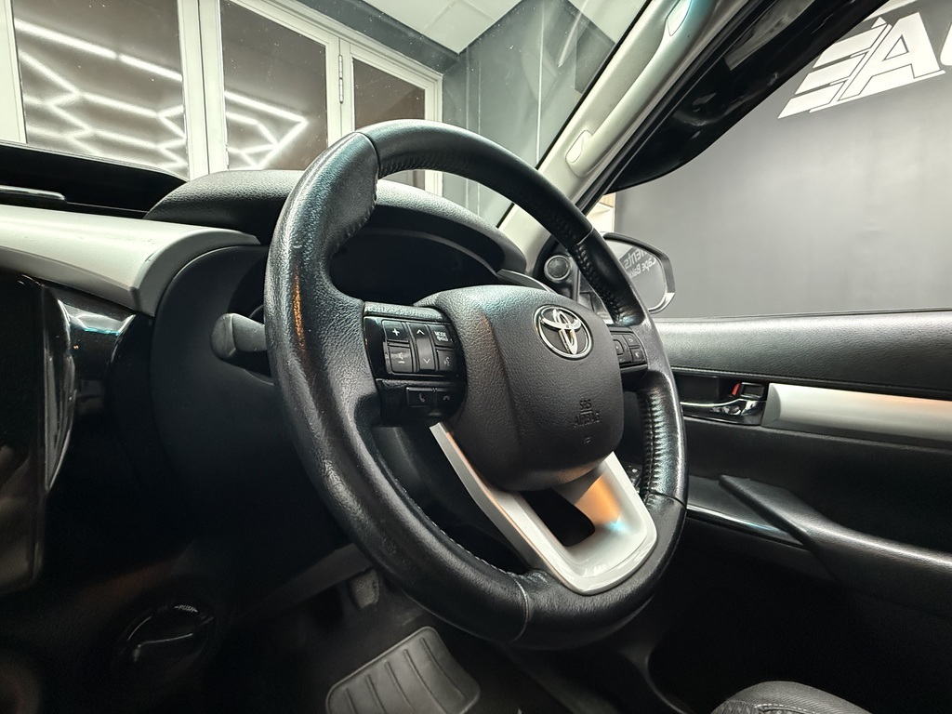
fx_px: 385
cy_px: 357
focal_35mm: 14
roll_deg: -0.9
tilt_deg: -6.1
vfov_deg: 85.7
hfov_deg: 102.1
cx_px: 476
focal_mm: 2.22
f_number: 2.2
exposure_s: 1/33
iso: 1000
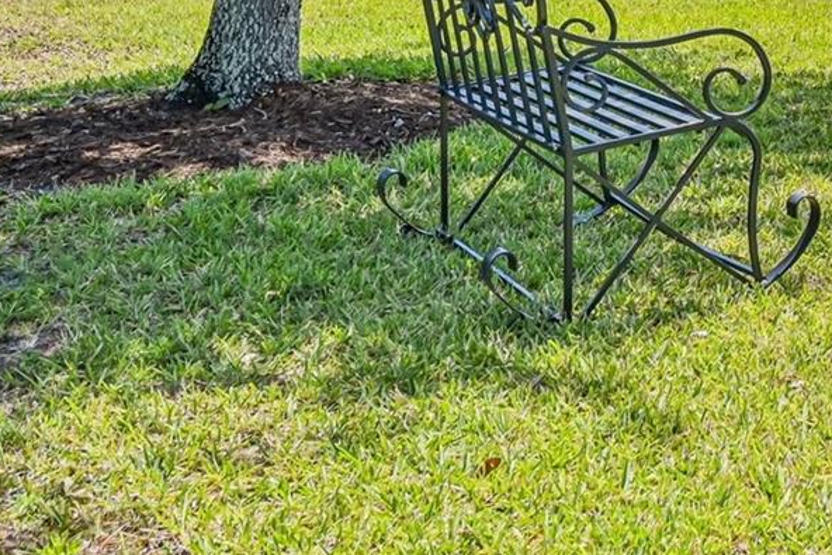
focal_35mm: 81
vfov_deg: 16.0
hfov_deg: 23.3
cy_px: -174
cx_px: 949
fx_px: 1872
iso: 400
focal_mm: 30
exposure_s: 1/1250
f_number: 8
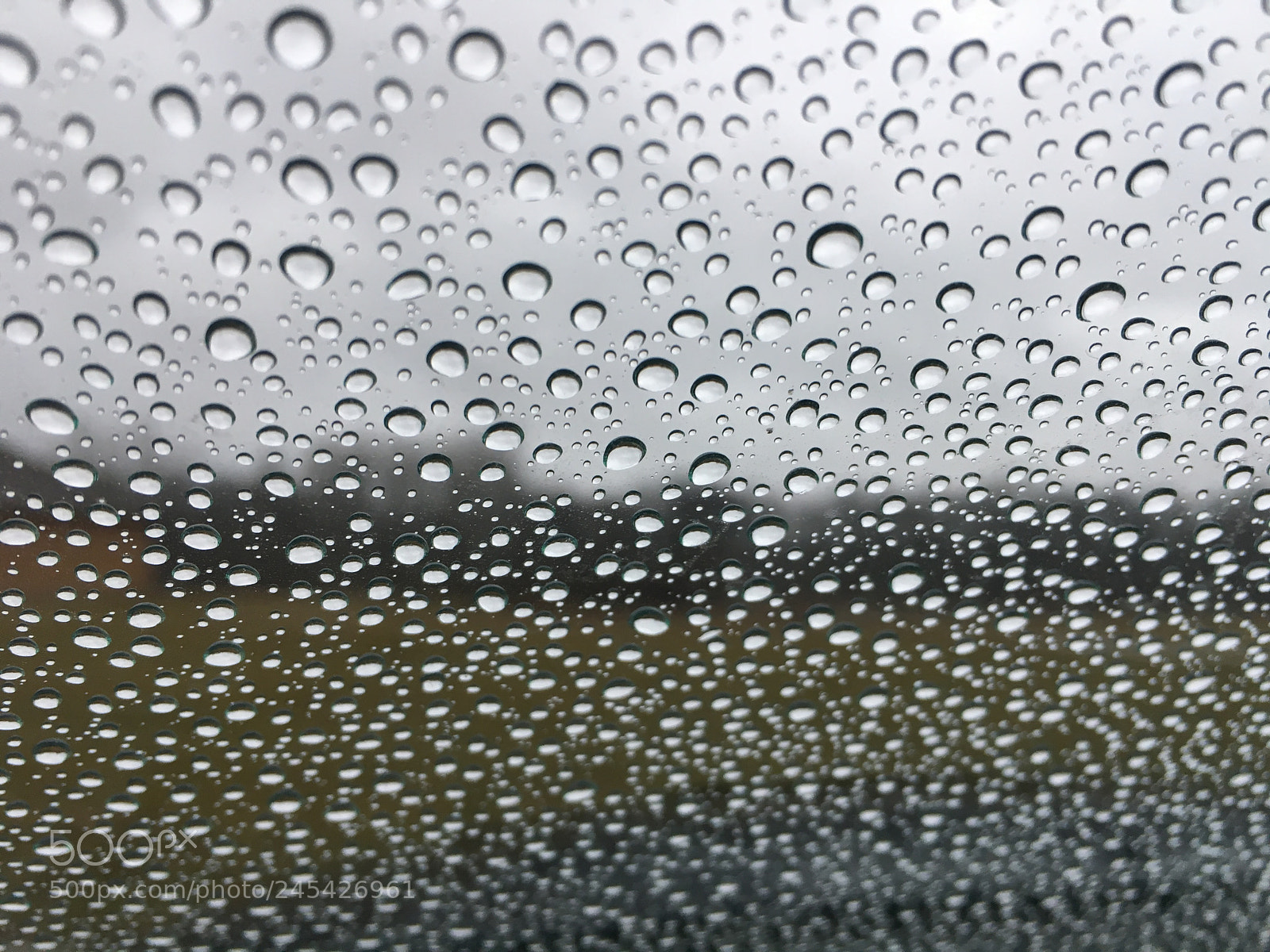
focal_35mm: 29
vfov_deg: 48.2
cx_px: 635
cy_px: 476
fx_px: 1064
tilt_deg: +5.1
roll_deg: -1.2
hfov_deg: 61.7
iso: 25
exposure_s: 1/40
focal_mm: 4.15
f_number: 2.2
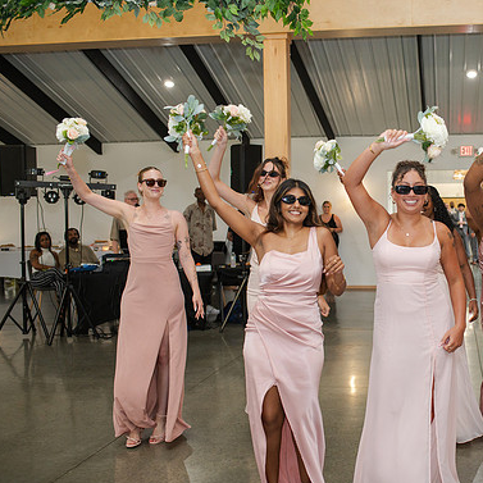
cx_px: 365
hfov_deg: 35.9
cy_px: 245
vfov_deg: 36.8
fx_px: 726
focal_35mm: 46
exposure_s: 1/200
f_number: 3.2
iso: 800
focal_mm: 35
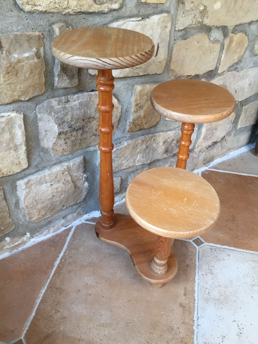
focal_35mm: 29
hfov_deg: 48.2
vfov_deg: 61.7
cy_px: 172
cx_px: 129
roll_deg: -2.1
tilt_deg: -38.5
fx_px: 288
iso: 40
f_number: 2.2
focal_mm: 4.15
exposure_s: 1/33
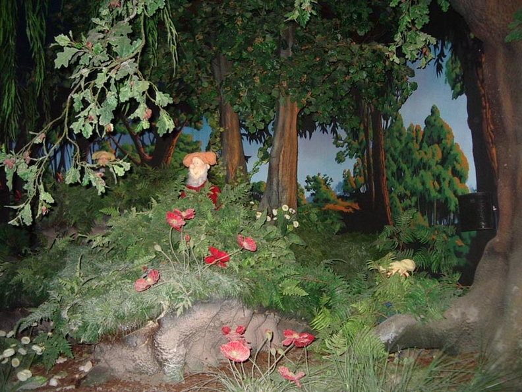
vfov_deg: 37.7
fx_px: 573
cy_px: 196
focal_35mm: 38
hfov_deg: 49.0
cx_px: 261
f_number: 2.6
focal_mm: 5.8
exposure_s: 1/60
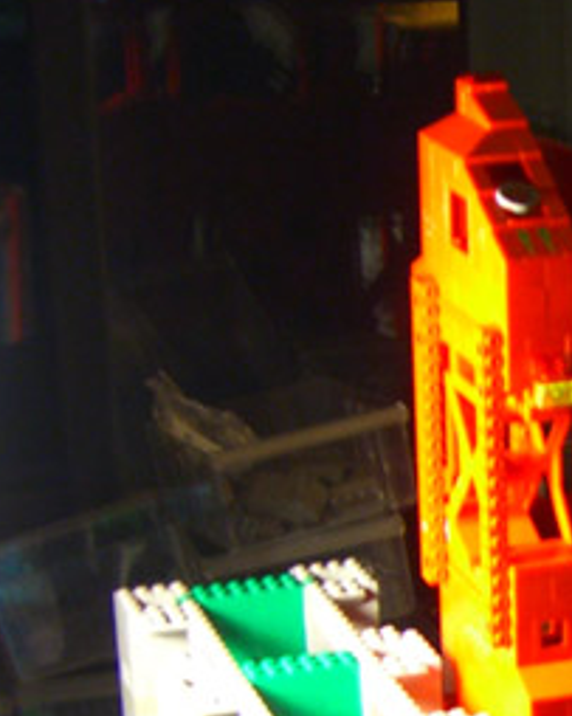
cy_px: 736
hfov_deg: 12.5
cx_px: 879
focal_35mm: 117
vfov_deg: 16.1
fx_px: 2477
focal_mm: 7.9
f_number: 2.8
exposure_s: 1/8
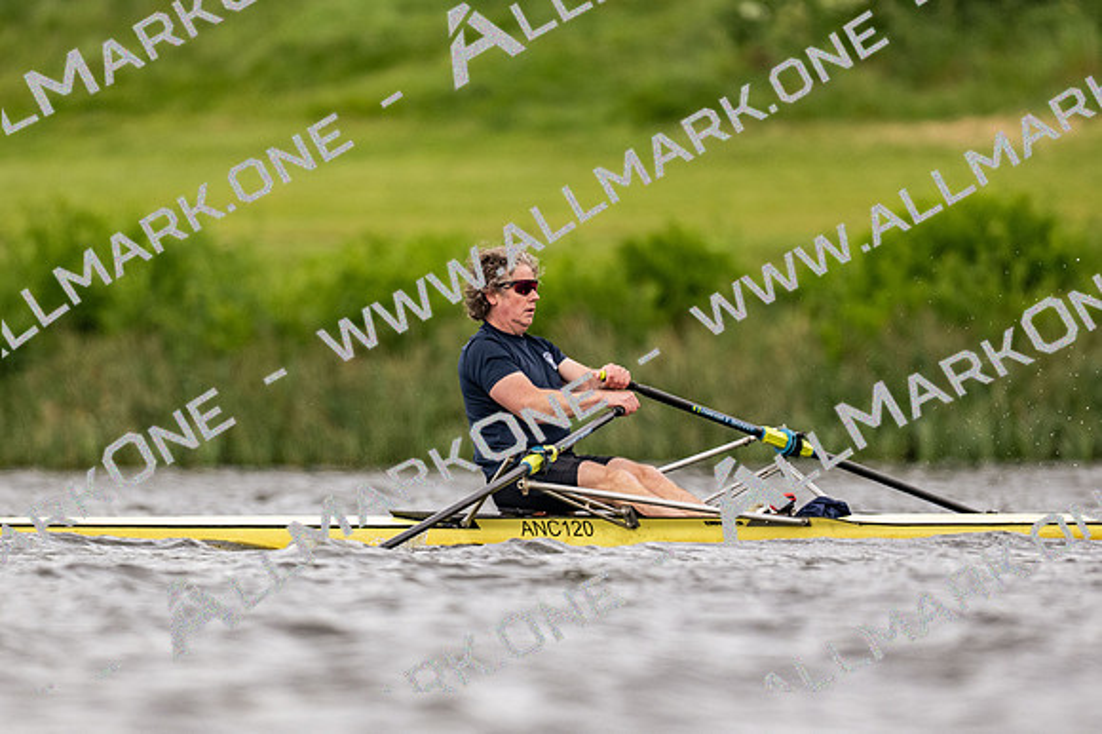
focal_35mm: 900
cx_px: 551
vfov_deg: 1.5
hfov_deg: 2.3
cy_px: 367
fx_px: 27533
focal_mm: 600
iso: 800
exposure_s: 1/2500
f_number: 4
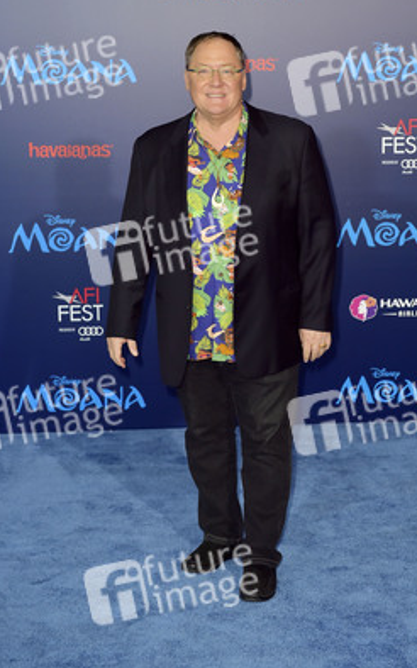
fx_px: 1055
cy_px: 331
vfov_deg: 35.1
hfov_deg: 22.3
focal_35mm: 58
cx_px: 221
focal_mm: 56
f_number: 4.5
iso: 400
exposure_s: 1/320
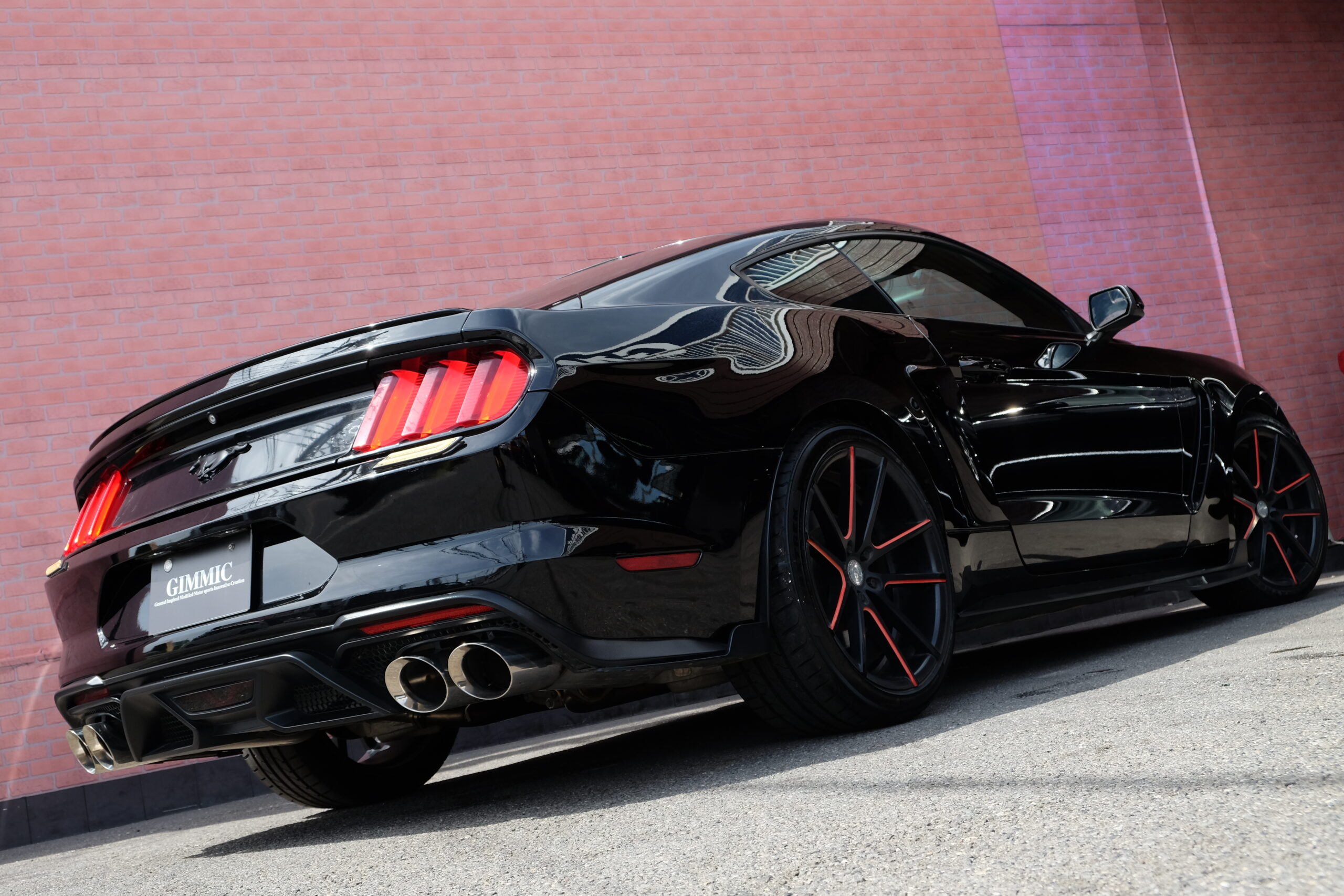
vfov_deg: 31.2
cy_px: 448
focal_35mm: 43
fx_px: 1605
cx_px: 672
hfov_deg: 45.4
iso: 400
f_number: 5.6
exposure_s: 1/350
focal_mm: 28.9
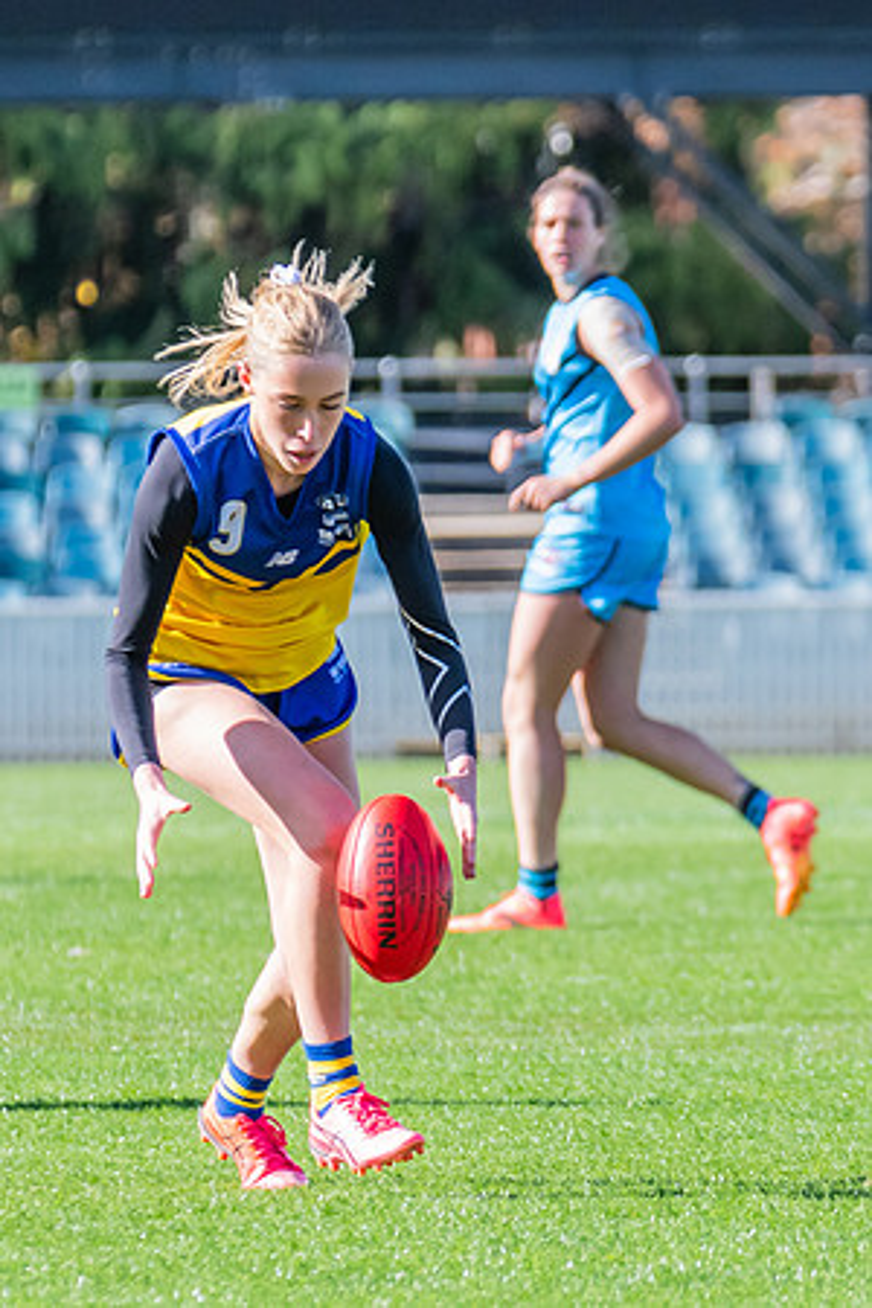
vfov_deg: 3.2
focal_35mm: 635
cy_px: 709
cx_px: 700
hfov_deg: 2.2
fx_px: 23060
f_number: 7.1
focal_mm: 250
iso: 800
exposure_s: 1/1250
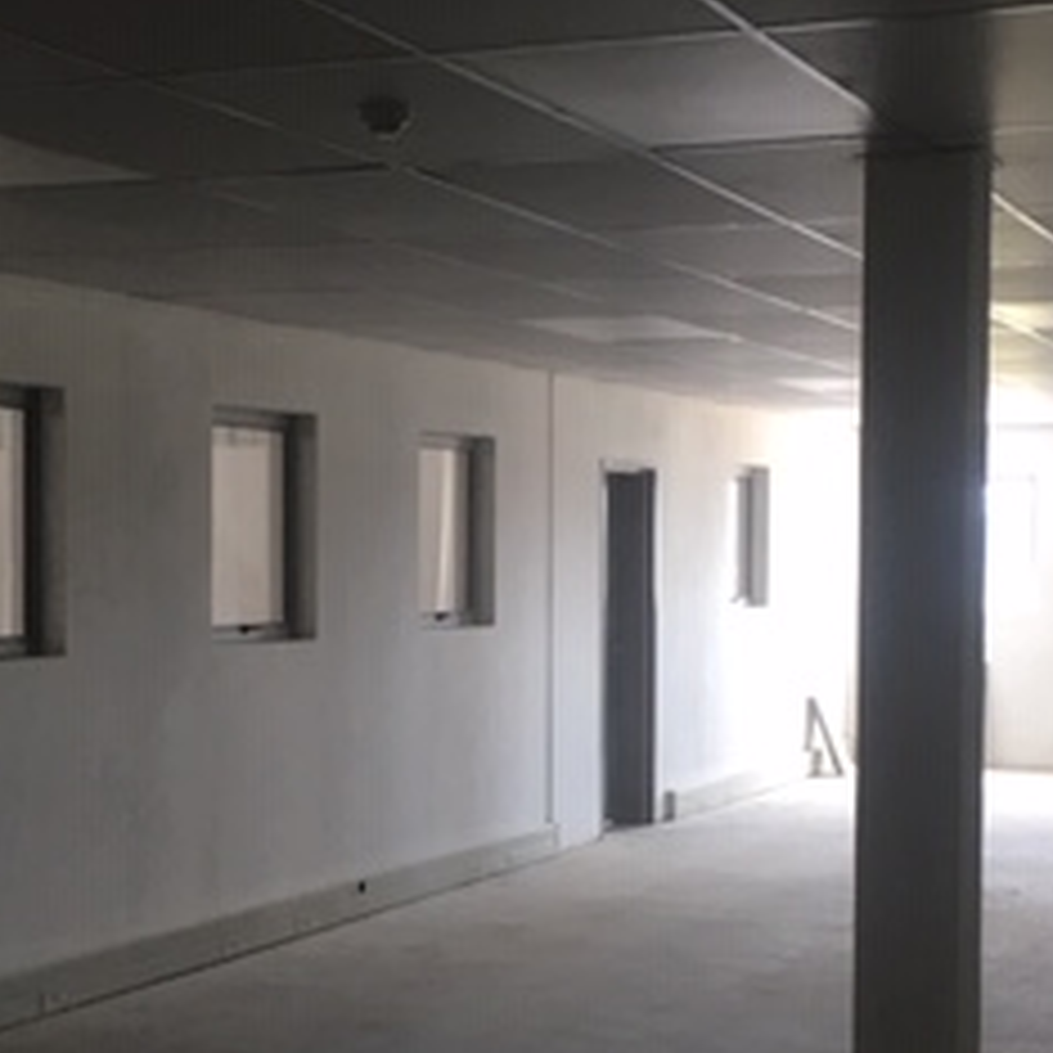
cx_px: 500
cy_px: 634
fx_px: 2409
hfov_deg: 24.7
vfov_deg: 24.6
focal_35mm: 70
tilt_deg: -2.5
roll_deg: +0.3
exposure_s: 1/33
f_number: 2.2
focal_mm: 4.15
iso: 40
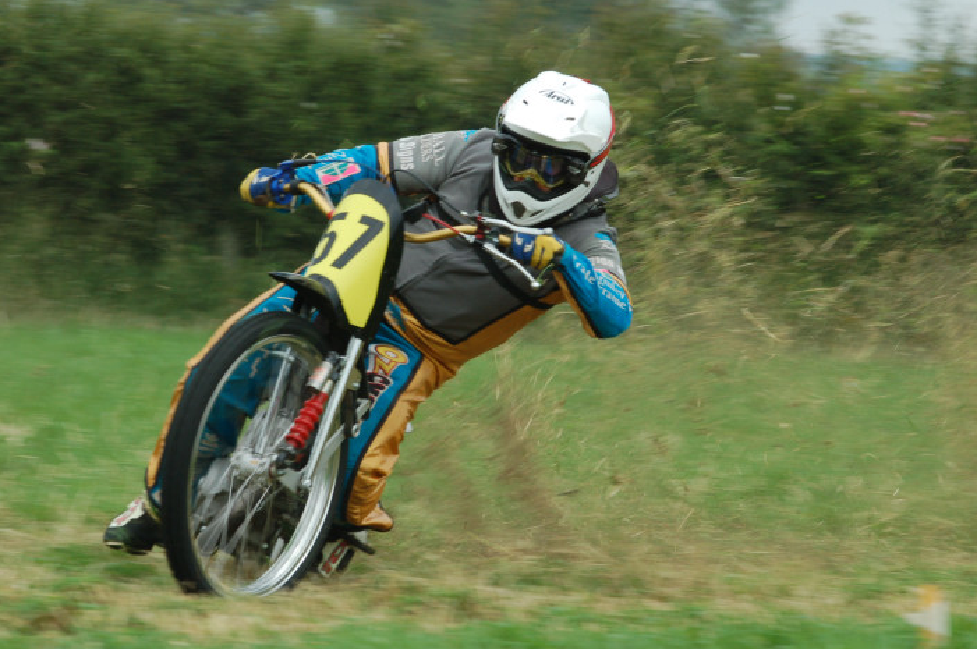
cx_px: 422
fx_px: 7661
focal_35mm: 283
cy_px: 320
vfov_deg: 4.9
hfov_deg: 7.3
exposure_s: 1/250
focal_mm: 165
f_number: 9.5
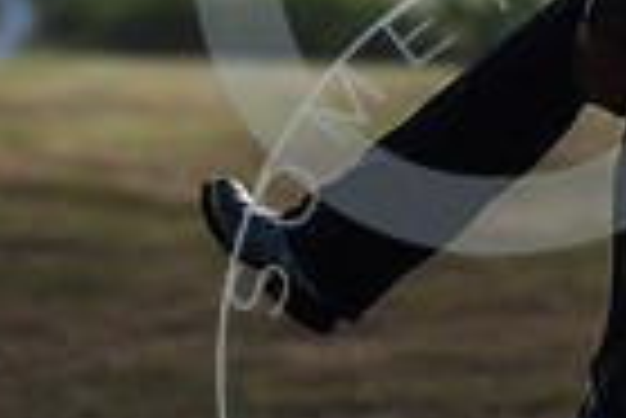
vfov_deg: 11.8
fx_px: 2002
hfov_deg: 16.4
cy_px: -7
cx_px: 905
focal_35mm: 115
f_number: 2.8
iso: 250
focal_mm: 24
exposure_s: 1/1000
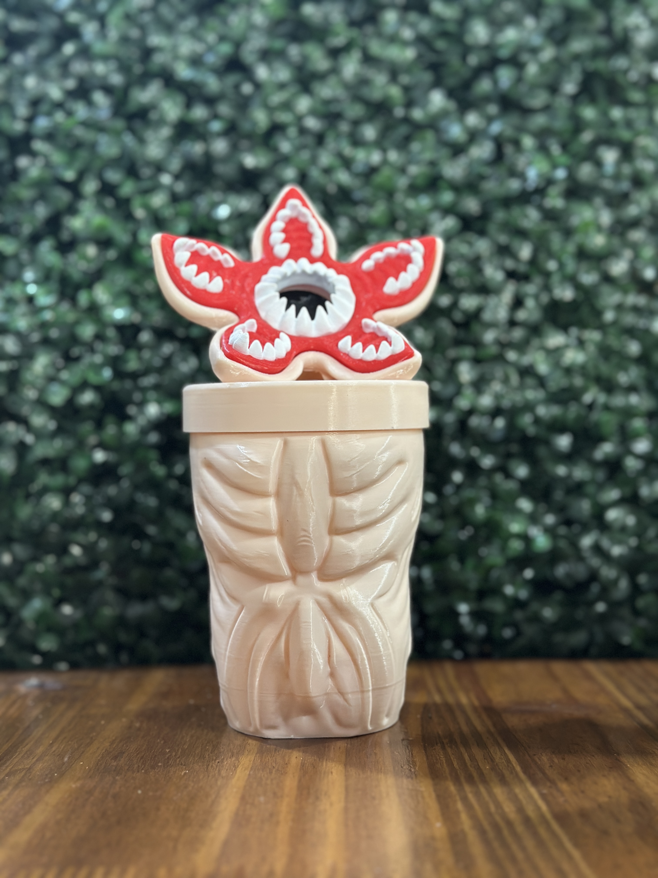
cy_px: 439
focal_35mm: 48
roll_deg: +0.2
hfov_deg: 30.3
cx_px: 329
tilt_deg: -0.1
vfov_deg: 39.7
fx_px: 1217
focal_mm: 6.86
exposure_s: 1/33
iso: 320
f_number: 1.78
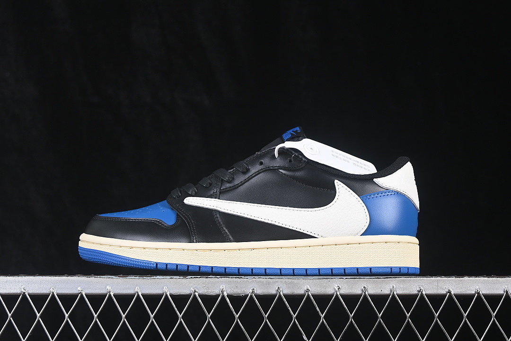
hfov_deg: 27.0
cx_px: 256
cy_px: 170
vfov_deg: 18.2
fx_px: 1065
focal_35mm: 75
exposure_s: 1/80
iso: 160
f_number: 7.1
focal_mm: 50
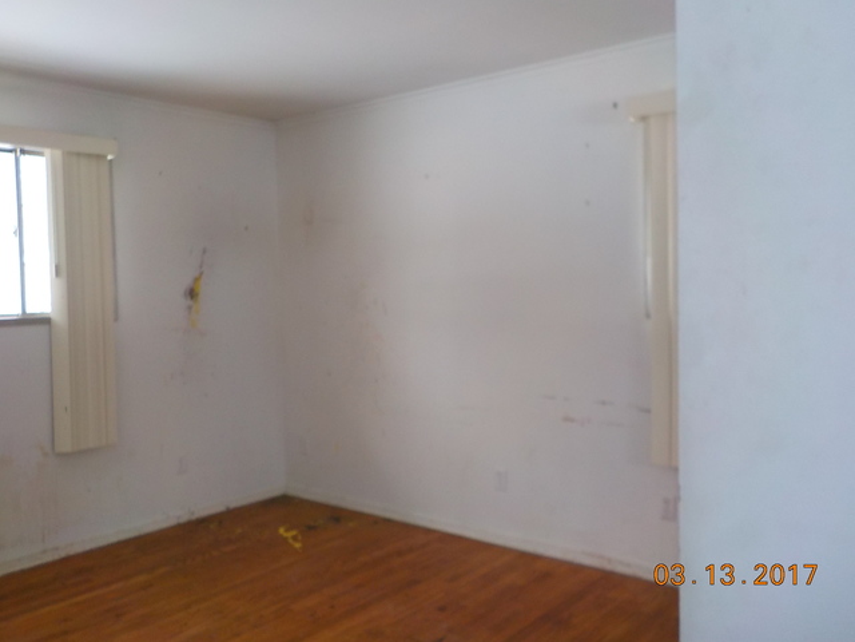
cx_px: 428
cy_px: 321
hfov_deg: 60.0
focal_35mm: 30
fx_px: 741
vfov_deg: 46.8
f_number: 3.3
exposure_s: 1/30
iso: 200
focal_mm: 4.1
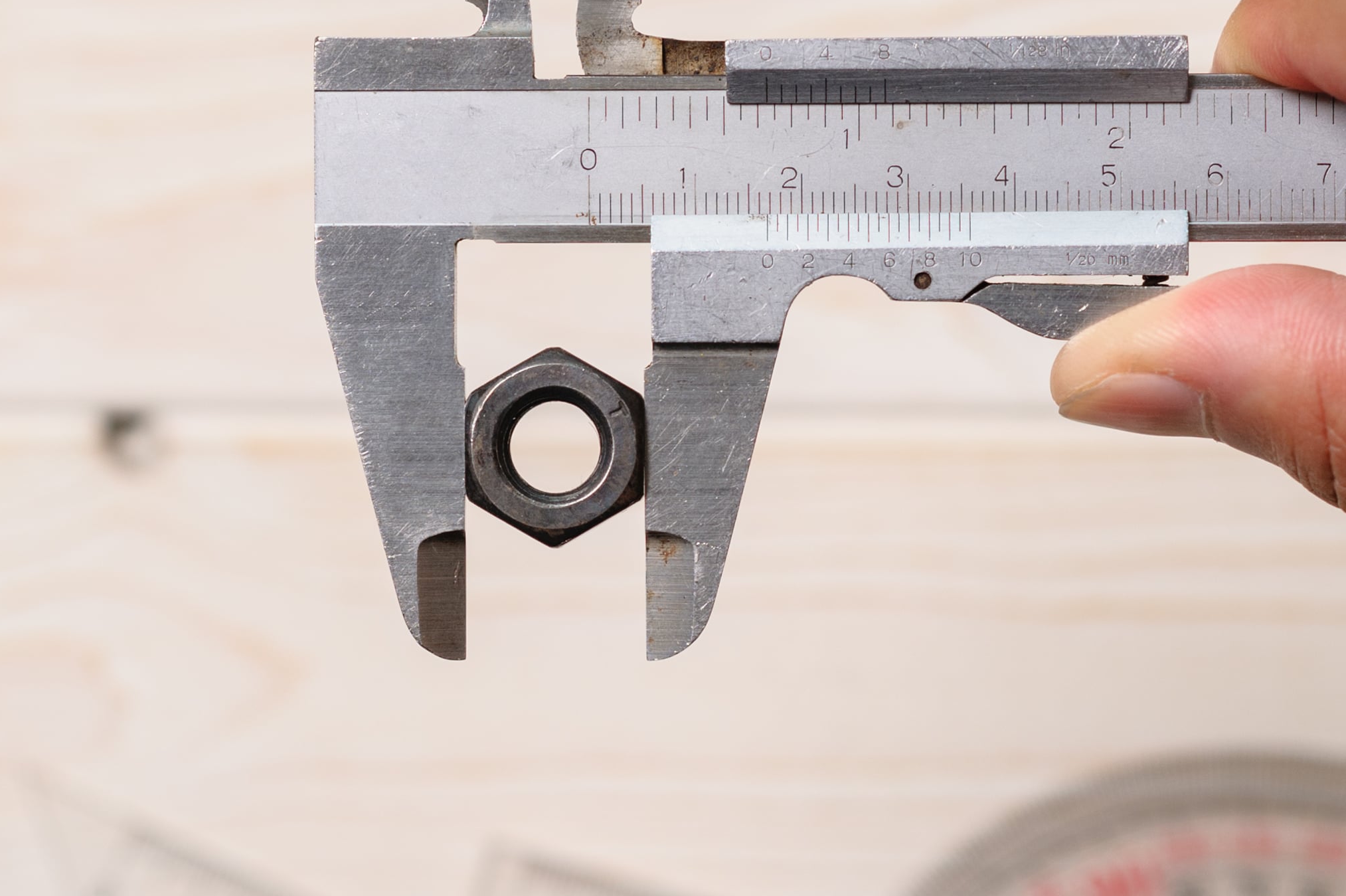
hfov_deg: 11.8
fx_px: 6539
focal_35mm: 175
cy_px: 261
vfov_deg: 7.8
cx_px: 607
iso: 200
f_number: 4.5
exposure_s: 1/160
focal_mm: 85
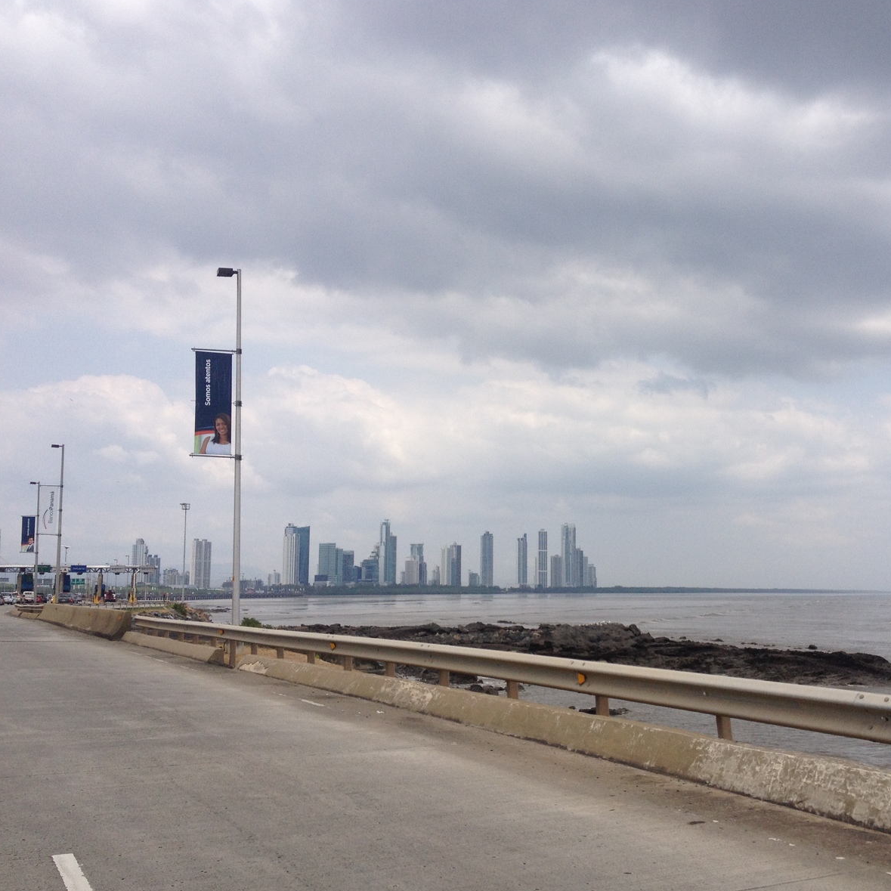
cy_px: 443
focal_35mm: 42
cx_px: 597
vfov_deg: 40.0
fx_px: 1223
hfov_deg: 39.5
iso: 50
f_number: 2.4
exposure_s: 1/2404
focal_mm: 4.28
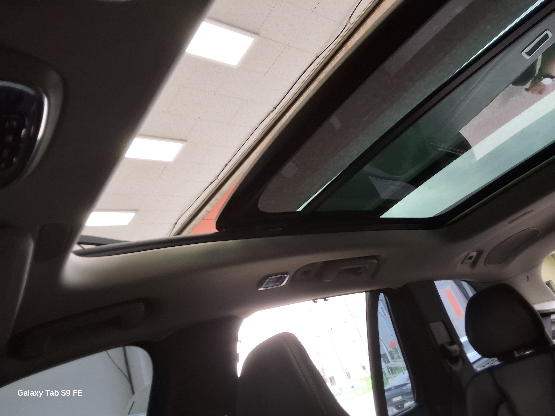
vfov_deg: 49.7
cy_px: 208
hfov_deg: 63.4
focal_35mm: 28
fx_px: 449
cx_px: 278
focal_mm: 2.91
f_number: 1.9
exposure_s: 1/120
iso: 40
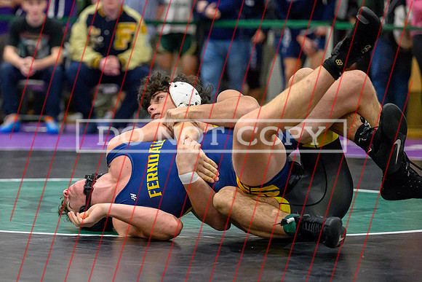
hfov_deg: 12.4
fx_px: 1940
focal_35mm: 165
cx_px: 118
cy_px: 134
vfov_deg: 8.3
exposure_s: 1/800
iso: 8000
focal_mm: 110
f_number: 2.8
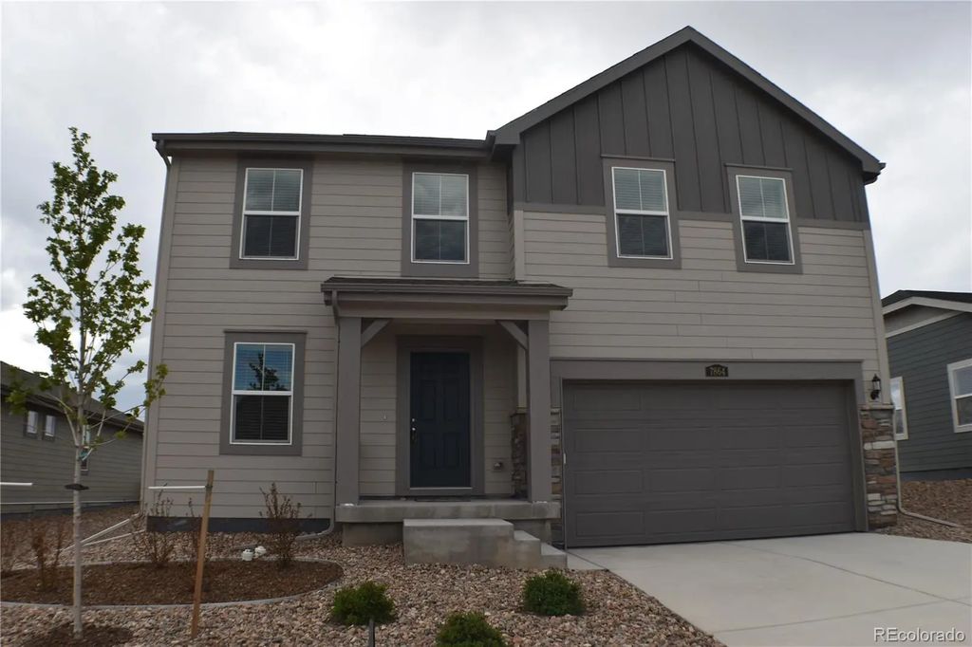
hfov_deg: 51.3
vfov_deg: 35.5
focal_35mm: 38
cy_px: 324
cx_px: 486
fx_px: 1012
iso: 100
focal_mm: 25
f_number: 8
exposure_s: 1/200
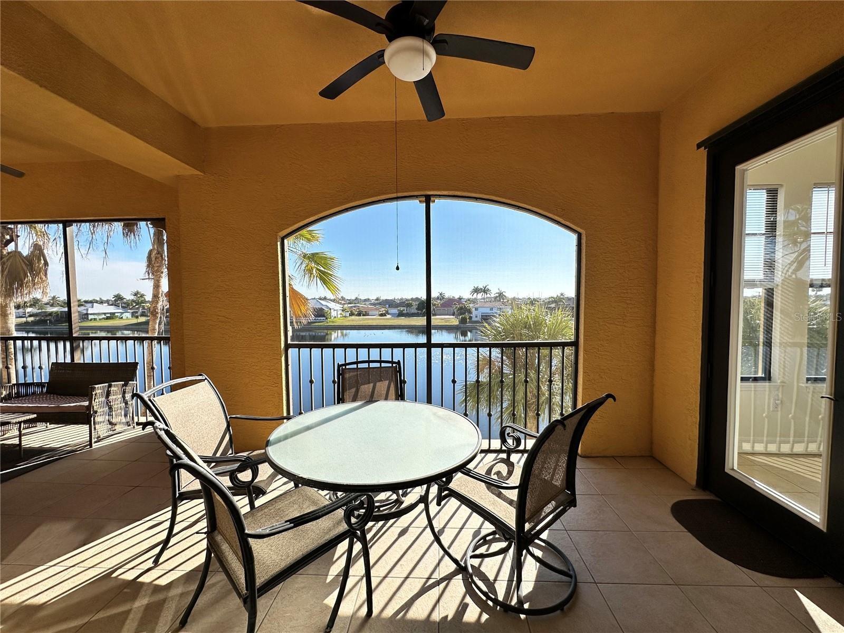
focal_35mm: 14
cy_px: 316
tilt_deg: -4.0
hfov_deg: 102.1
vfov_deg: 85.7
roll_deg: -0.5
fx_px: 341
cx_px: 422
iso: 40
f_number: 2.2
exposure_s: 1/836
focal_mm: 2.22
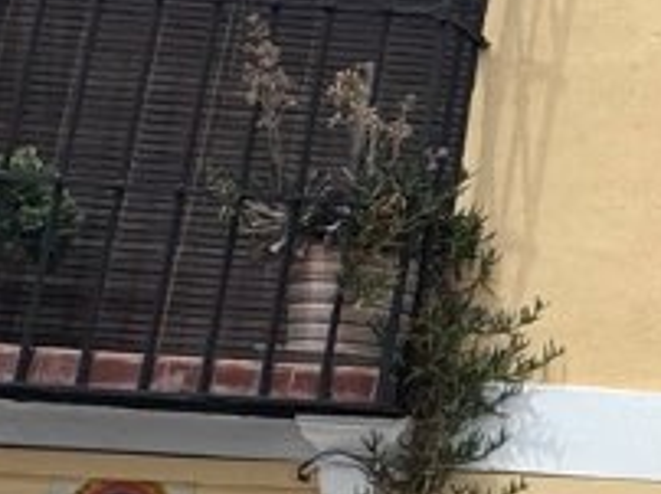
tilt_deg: +16.3
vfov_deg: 14.2
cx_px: 1378
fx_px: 1984
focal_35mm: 104
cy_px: 165
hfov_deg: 14.9
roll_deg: -1.5
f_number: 2.2
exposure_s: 1/910
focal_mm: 2.22
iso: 40
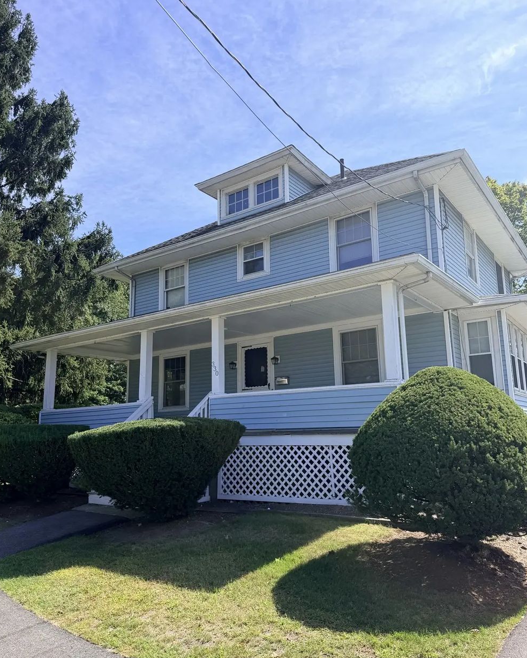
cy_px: 339
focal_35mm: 26
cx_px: 269
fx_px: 507
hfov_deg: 54.9
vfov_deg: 66.0
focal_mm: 6.76
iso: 80
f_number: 1.78
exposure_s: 1/2907
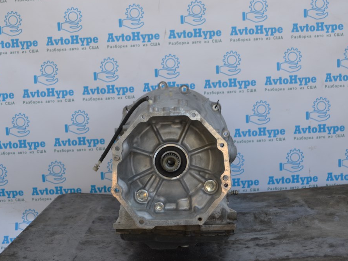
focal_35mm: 53
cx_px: 164
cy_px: 130
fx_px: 533
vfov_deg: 27.5
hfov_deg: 36.2
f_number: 5.6
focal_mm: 32
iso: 160
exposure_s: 1/125
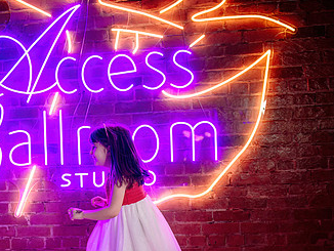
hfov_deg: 37.2
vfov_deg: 28.3
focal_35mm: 51
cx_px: 125
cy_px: 179
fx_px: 492
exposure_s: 1/250
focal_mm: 28
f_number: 2
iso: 800
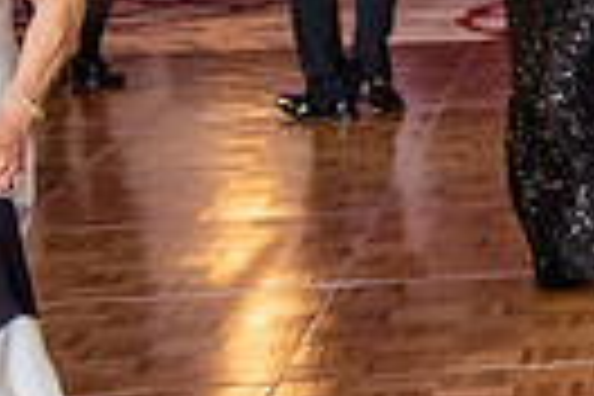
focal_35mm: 158
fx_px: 2607
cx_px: 1282
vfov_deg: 8.6
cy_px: -38
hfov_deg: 11.4
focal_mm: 36
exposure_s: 1/125
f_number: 2.8
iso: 1600
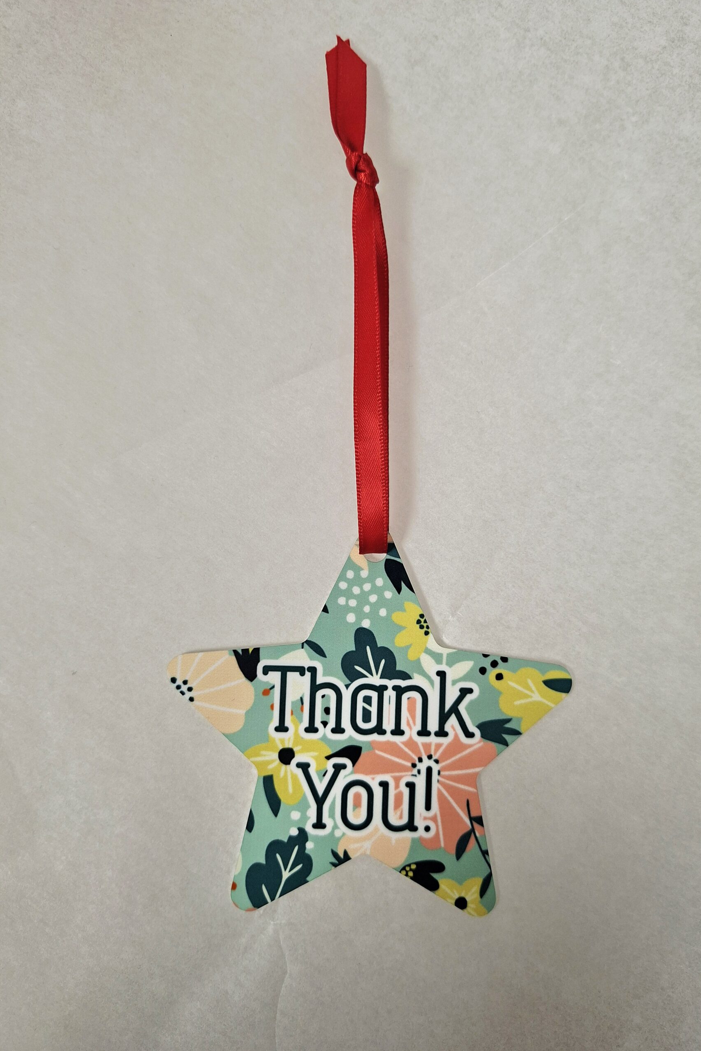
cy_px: 525
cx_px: 395
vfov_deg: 73.7
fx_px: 701
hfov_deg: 53.0
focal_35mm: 24
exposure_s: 1/100
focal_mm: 5.54
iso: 125
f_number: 1.8
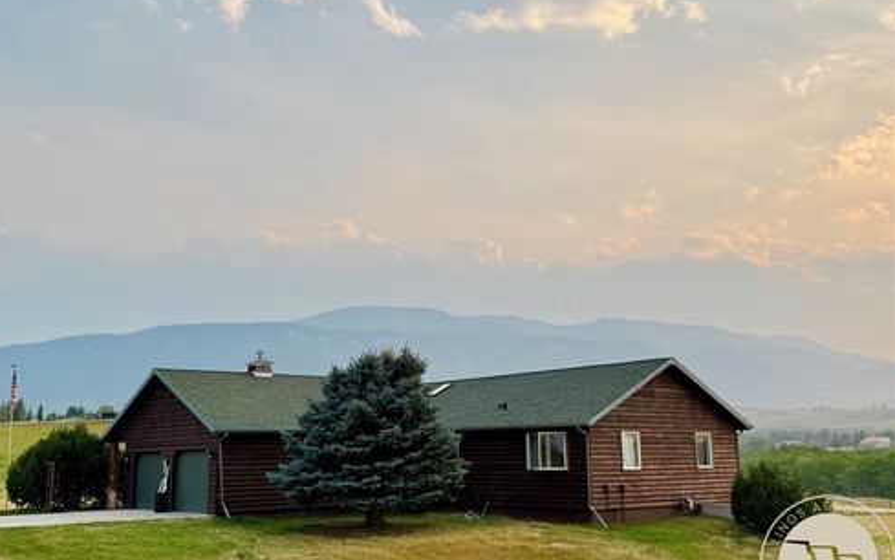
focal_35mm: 26
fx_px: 634
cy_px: 288
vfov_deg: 47.6
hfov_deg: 70.4
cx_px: 439
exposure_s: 1/1678
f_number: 1.78
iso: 80
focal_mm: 6.76
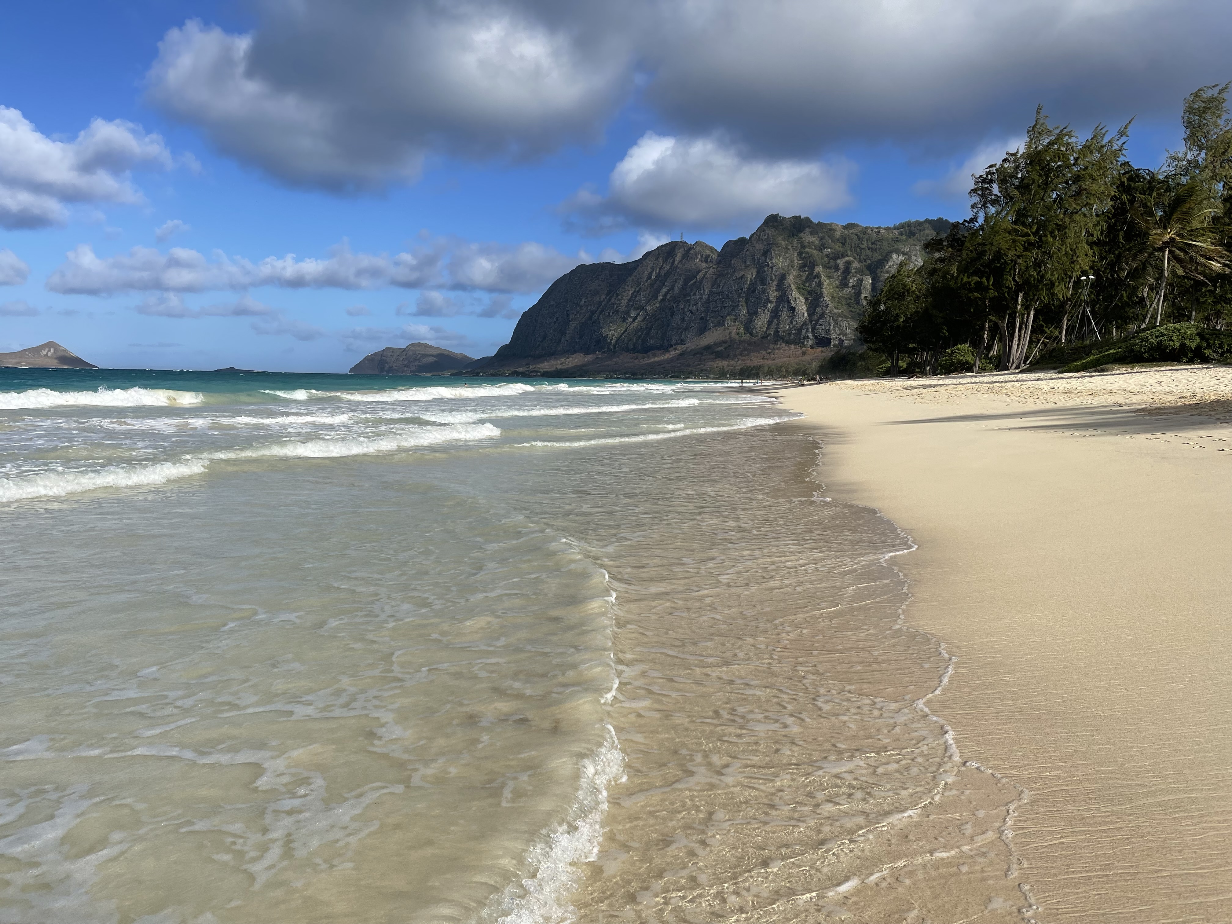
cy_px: 462
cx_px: 616
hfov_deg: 67.3
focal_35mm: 26
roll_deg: -1.4
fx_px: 925
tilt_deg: -6.3
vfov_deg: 53.1
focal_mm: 5.1
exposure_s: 1/5376
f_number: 1.6
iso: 32
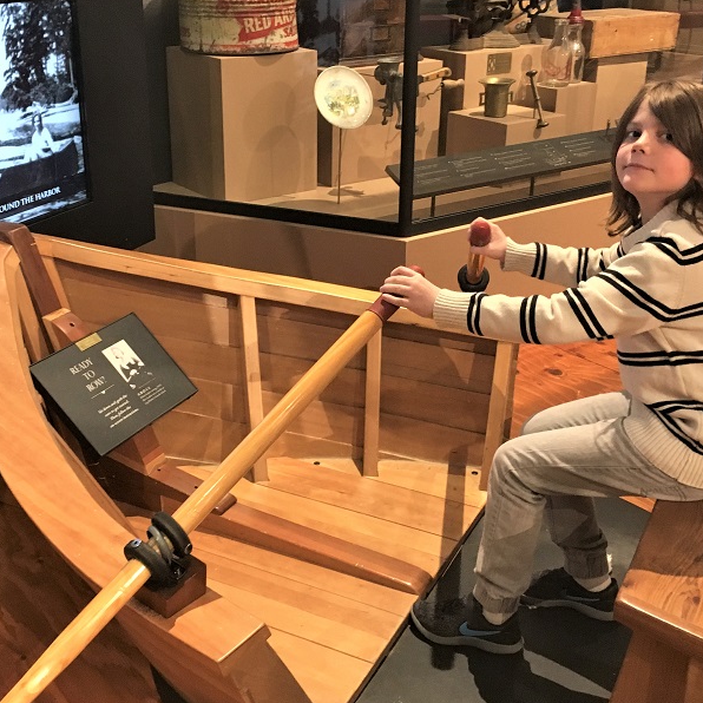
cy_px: 336
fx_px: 988
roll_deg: -0.3
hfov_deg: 39.1
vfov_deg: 39.2
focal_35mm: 43
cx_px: 302
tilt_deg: -21.6
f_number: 2.2
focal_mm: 4.15
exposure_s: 1/30
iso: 160
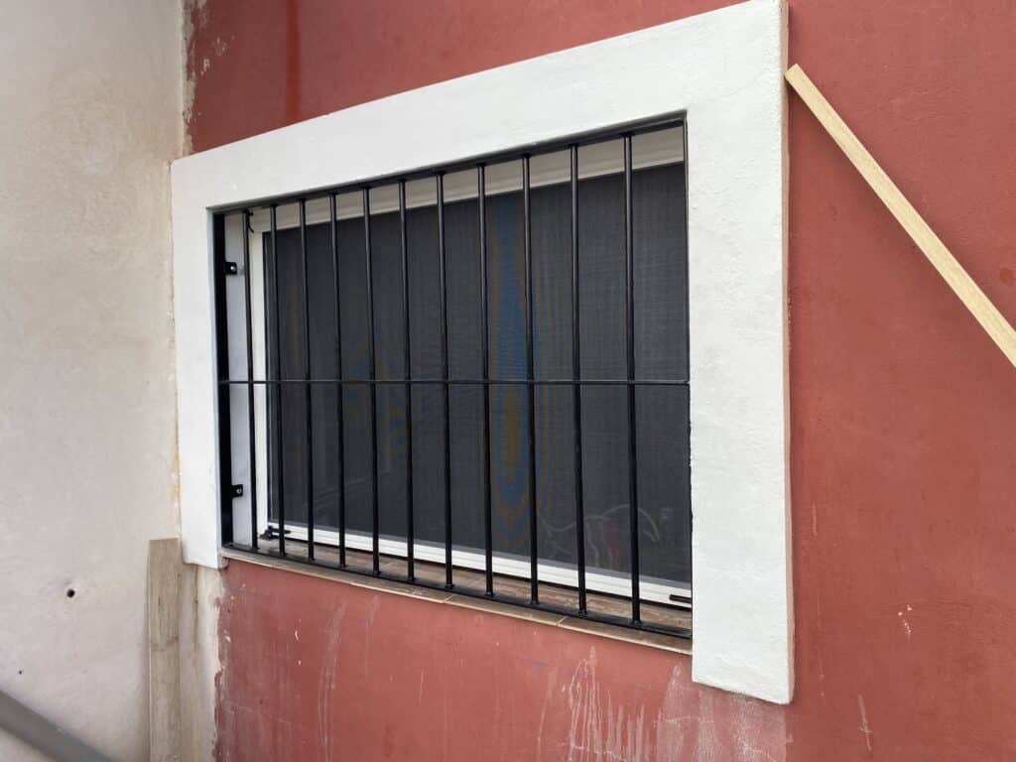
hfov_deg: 67.3
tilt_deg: -2.0
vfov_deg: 53.1
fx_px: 763
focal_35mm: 26
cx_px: 508
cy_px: 381
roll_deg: +1.3
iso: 32
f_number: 1.8
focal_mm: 4.25
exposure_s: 1/481
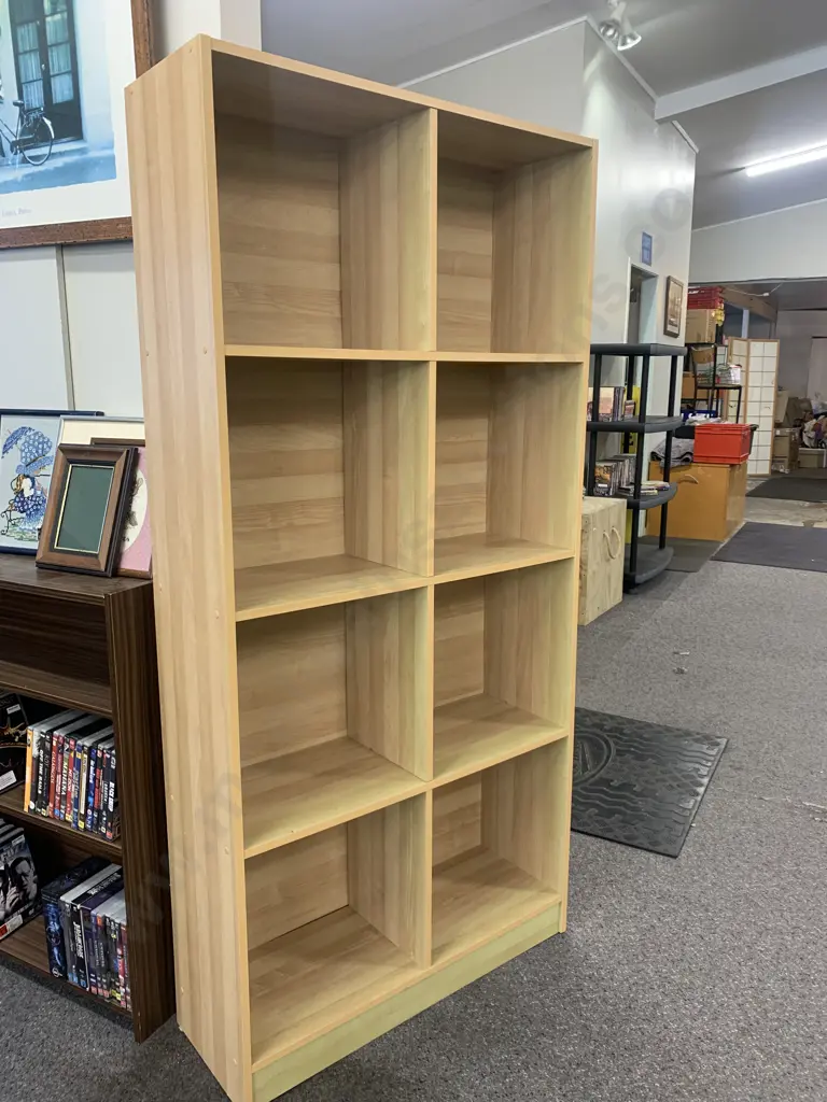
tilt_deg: -11.0
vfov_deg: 67.3
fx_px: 828
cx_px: 414
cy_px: 551
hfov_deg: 53.1
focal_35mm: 26
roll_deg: +1.1
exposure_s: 1/50
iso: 100
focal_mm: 4.25
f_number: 1.8
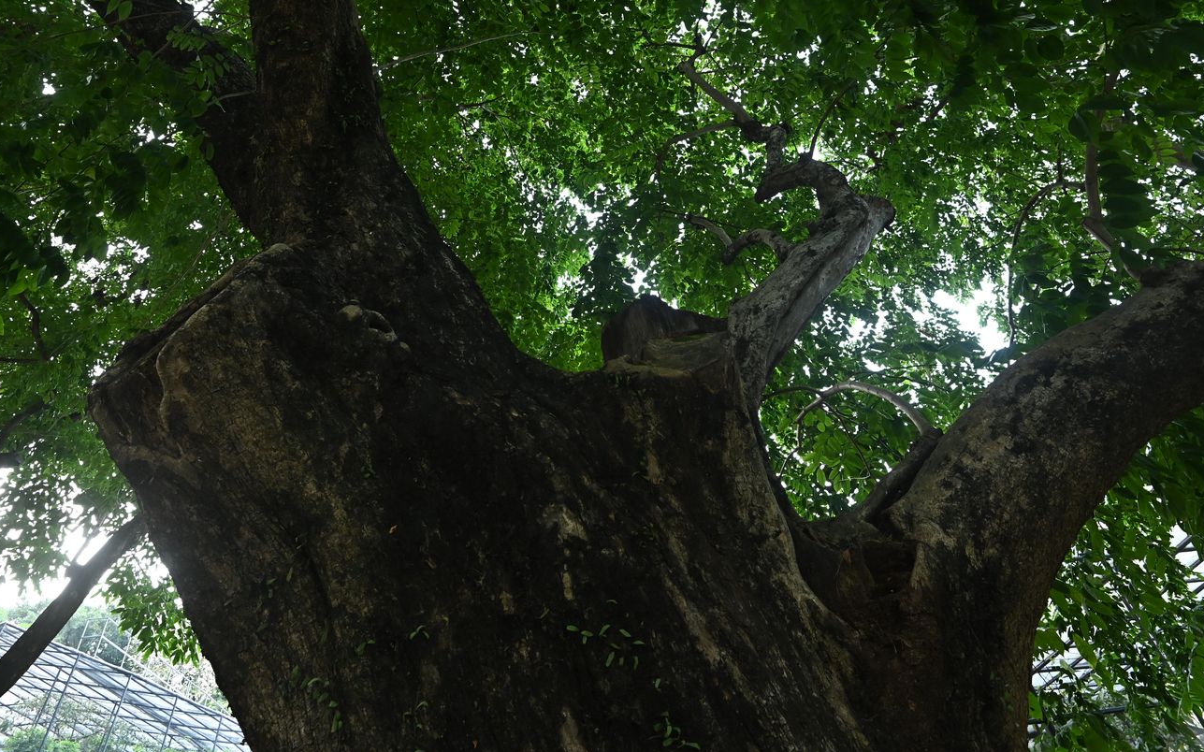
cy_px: 287
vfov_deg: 61.5
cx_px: 614
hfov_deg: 88.0
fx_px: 623
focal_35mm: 19
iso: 1600
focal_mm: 16
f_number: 5.6
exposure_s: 1/80
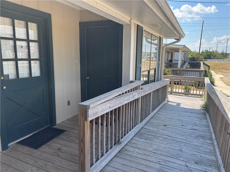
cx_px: 115
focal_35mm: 26
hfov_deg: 67.3
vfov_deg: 53.1
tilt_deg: -10.7
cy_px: 86
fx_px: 173
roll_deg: -1.3
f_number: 1.6
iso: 50
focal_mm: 5.96
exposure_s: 1/865
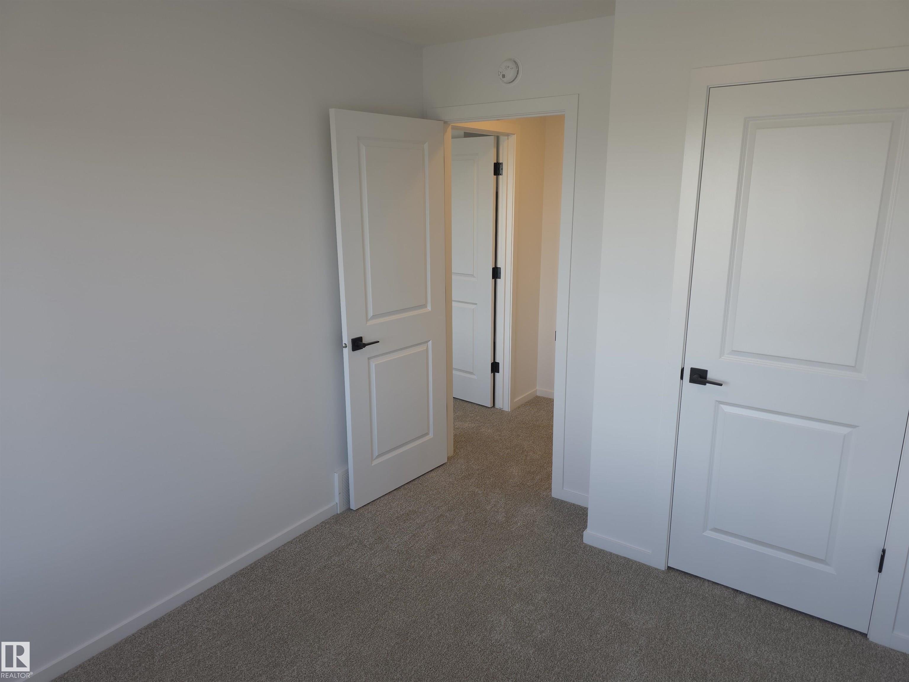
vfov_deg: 58.9
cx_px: 454
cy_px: 341
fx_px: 604
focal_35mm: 23
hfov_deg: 73.9
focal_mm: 6.3
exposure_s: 1/60
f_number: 1.7
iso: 32
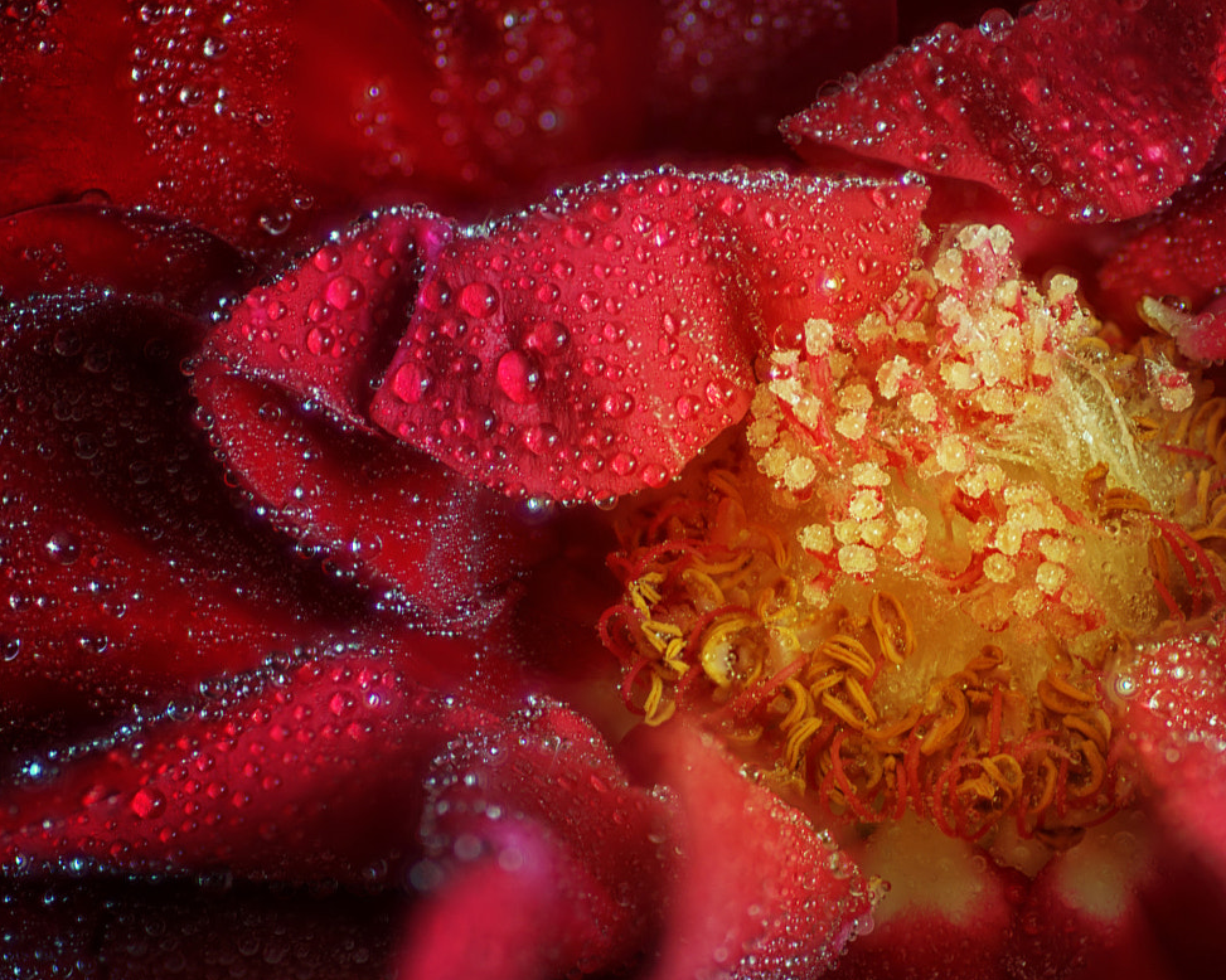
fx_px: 5043
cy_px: 558
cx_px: 934
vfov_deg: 11.1
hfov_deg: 13.8
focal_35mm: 139
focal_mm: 90
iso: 100
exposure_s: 1/6
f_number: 4.5
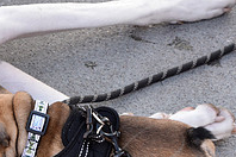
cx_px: -14
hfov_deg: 13.3
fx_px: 996
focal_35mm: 152
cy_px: 200
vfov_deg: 8.9
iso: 800
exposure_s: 1/200
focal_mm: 52
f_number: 7.1
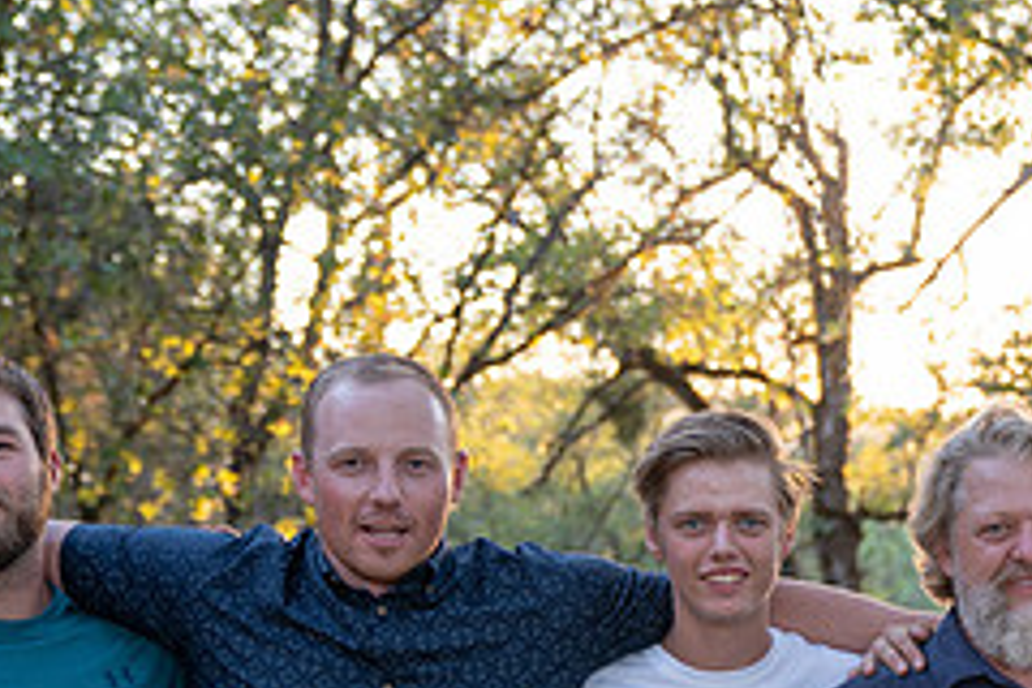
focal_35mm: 82
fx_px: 2350
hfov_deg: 23.9
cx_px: 980
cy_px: 587
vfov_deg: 16.5
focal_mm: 34
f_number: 2.8
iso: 250
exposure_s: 1/100
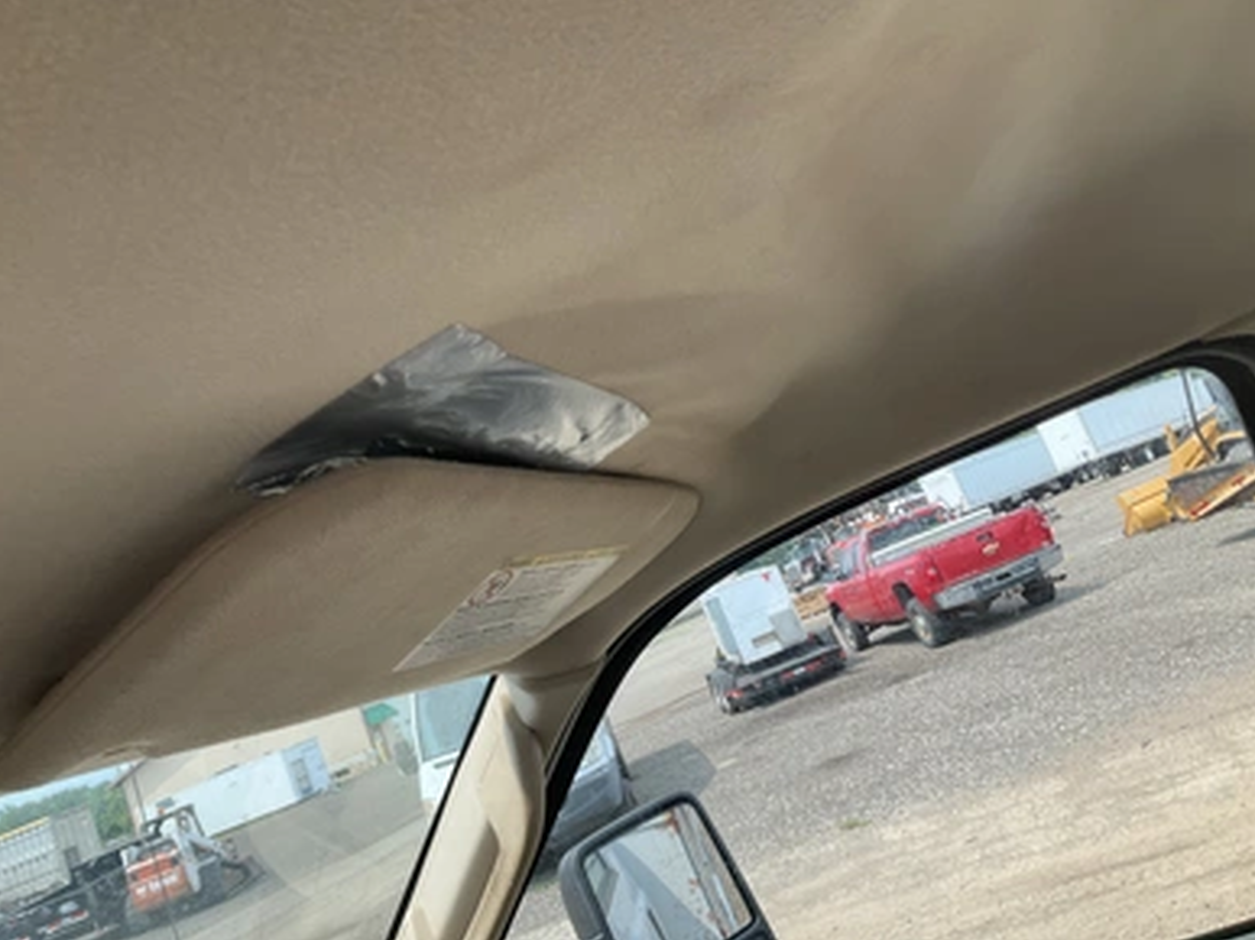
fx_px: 1087
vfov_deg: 46.8
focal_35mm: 30
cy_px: 457
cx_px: 613
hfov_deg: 60.0
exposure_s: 1/432
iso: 25
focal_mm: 3
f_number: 1.8
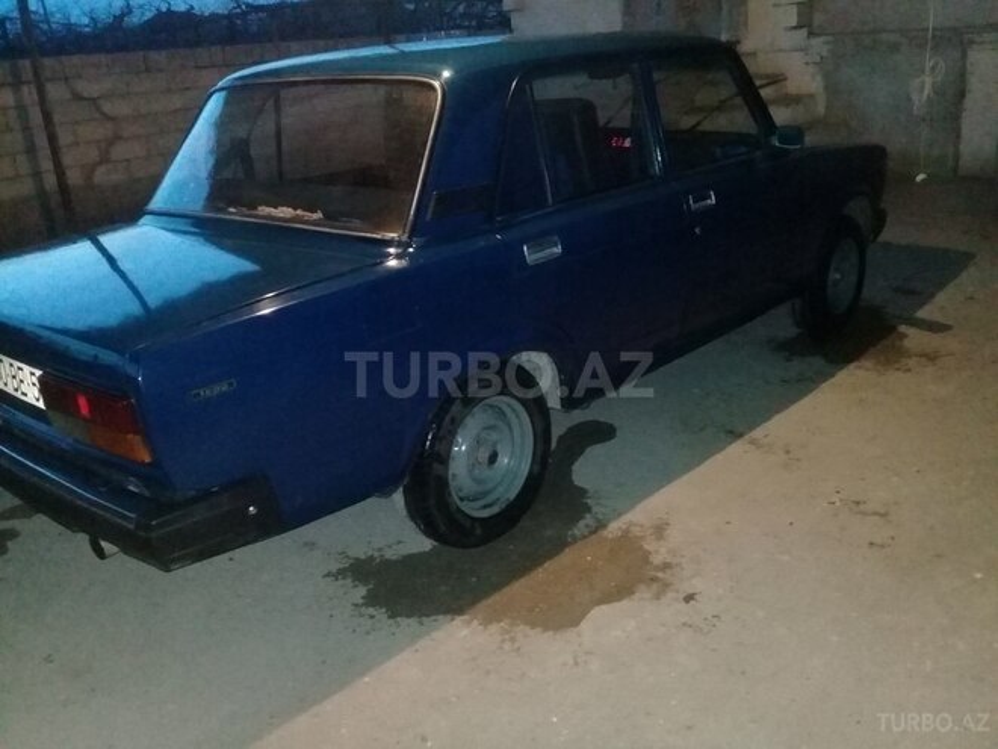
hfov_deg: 58.4
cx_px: 499
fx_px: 894
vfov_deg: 45.4
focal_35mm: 31
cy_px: 374
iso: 1000
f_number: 2.2
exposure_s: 1/15
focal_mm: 3.3
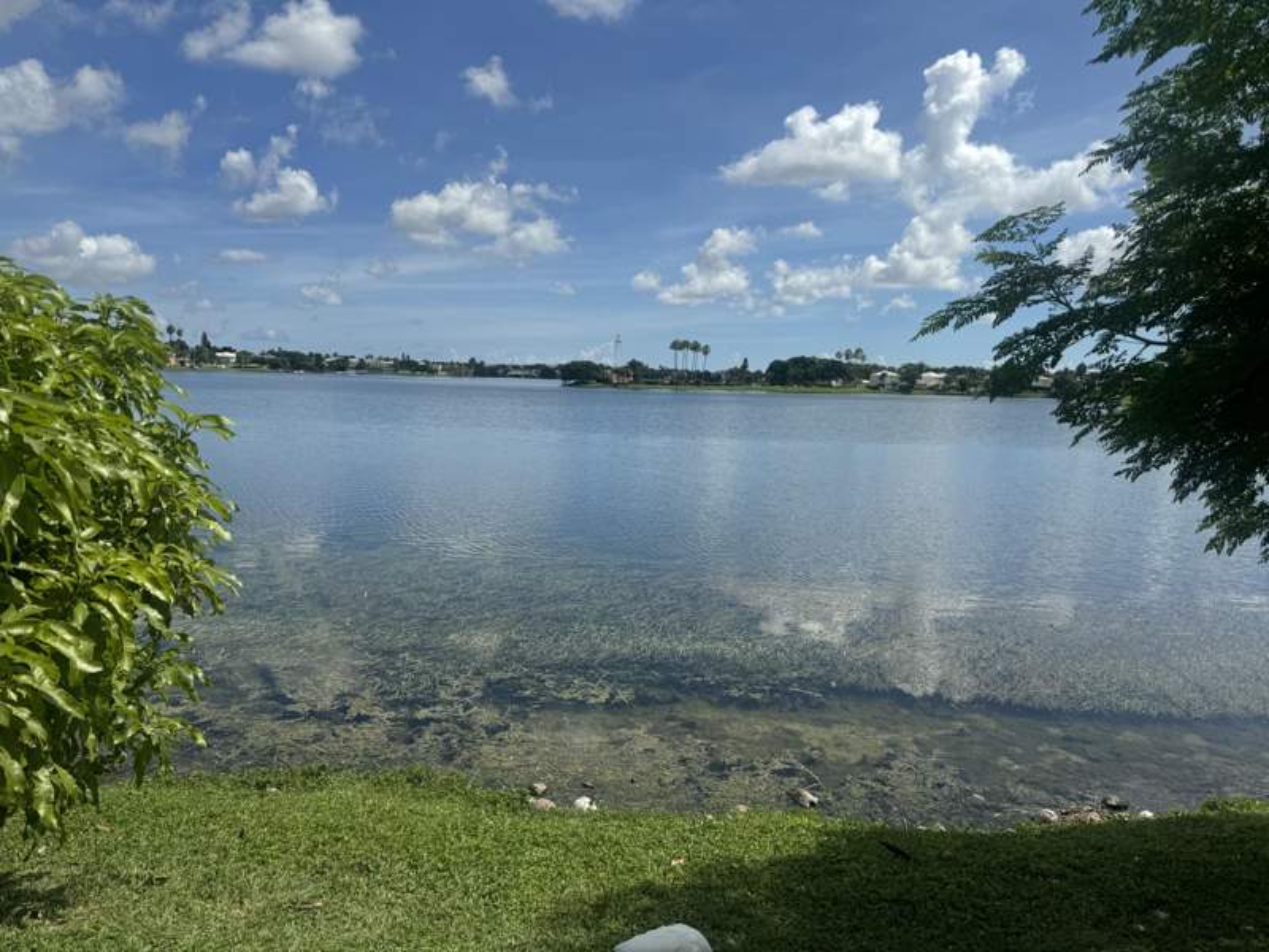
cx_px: 634
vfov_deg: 56.8
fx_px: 880
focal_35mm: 24
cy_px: 476
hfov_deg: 71.6
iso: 80
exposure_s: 1/7937
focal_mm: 6.76
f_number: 1.78
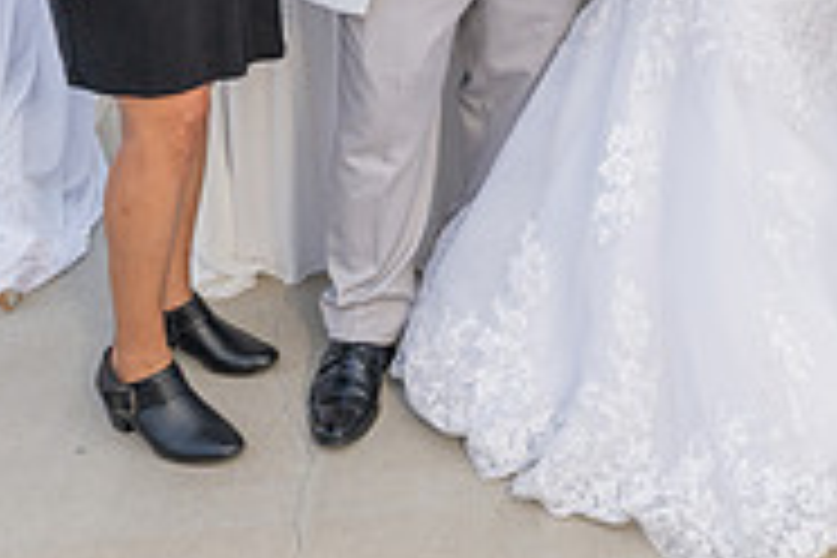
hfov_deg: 26.6
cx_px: 644
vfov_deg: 17.2
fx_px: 1744
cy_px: -151
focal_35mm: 75
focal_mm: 24
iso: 200
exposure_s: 1/125
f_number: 5.6
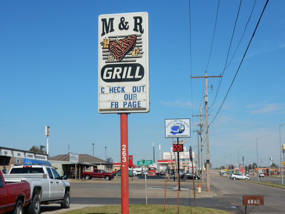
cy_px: 107
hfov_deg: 32.2
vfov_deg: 24.4
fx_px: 494
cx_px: 142
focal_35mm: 60
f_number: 4.5
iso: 125
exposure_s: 1/1600
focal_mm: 10.7
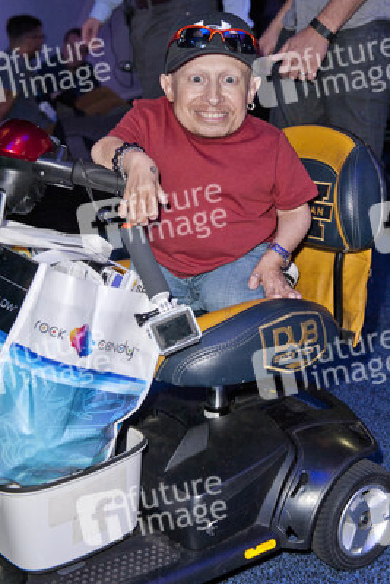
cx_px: 195
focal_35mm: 45
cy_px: 292
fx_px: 731
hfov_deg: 29.9
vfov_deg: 43.6
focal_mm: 45
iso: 640
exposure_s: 1/400
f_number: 4
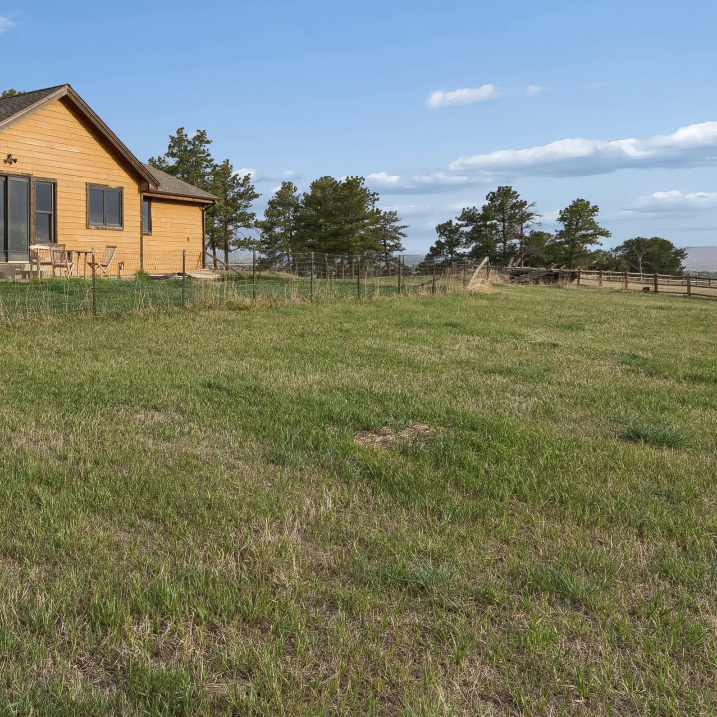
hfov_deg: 39.8
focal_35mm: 34
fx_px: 797
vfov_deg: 48.0
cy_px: 270
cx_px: -66
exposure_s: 1/640
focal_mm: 15
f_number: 9
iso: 500
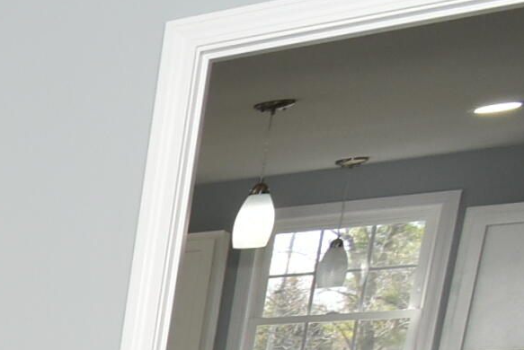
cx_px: -723
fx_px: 1122
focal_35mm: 77
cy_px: 705
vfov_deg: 14.6
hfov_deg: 15.2
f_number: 9
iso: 400
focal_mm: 10
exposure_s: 1/80
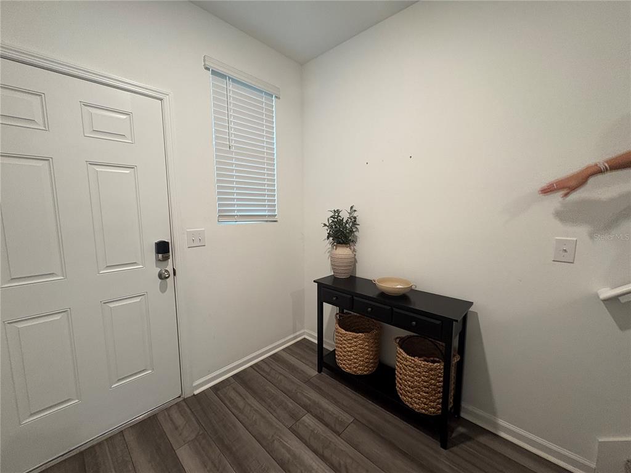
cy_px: 236
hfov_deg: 102.1
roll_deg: +0.9
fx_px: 255
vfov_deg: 85.7
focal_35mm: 14
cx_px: 316
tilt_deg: -5.0
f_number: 2.2
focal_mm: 2.22
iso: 250
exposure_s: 1/60
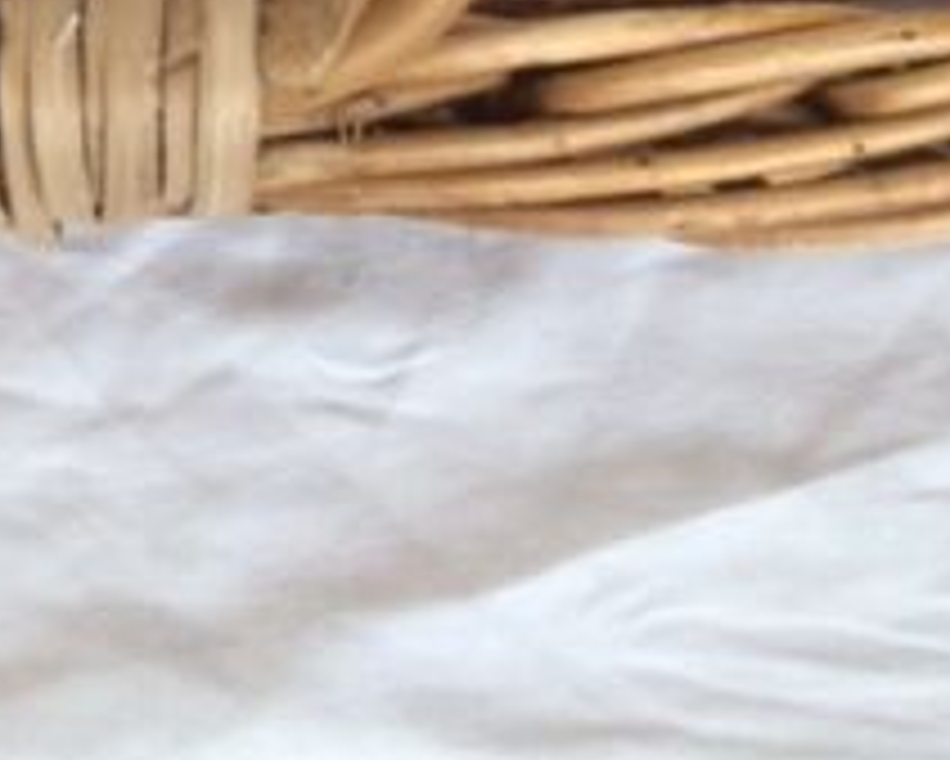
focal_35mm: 86
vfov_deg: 15.8
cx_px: 36
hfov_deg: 21.6
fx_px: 2419
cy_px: -504
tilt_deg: -58.6
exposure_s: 1/33
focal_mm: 4.15
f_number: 2.2
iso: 32
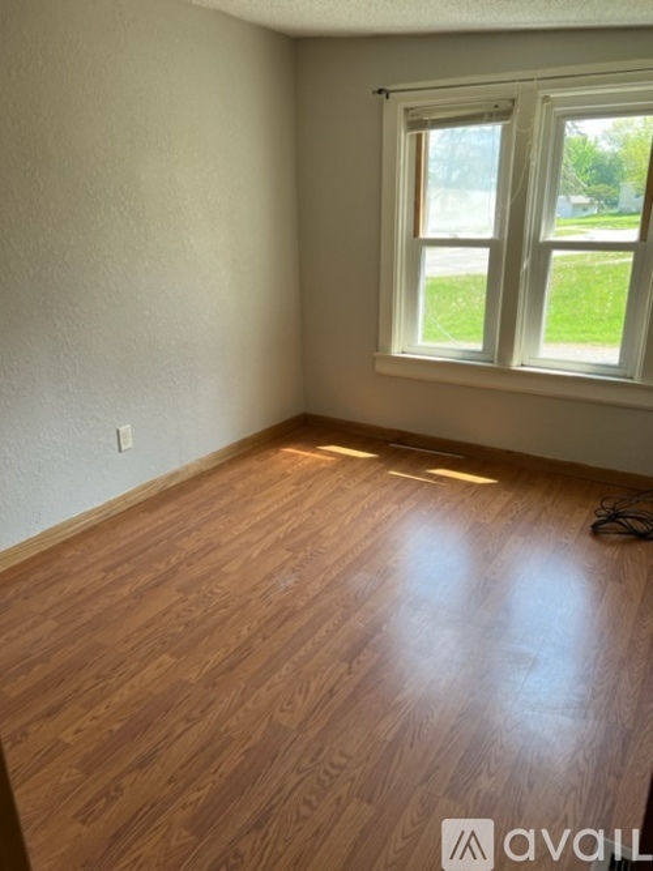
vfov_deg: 67.3
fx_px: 654
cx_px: 326
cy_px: 436
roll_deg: +1.5
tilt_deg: -17.9
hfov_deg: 53.0
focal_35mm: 26
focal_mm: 5.7
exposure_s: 1/158
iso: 64
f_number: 1.5
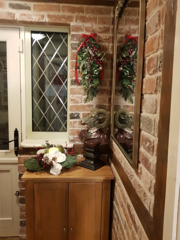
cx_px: 90
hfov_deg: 53.1
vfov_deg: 67.3
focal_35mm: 26
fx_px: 180
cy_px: 120
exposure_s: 1/10
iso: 250
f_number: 1.7
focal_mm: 4.2
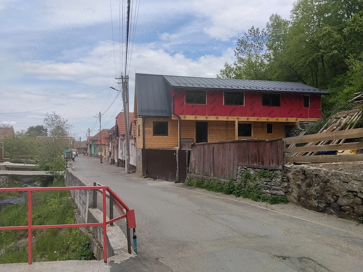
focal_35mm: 29
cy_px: 136
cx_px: 182
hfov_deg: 61.7
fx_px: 304
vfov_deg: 48.2
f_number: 1.8
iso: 50
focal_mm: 4.22
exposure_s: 1/1421
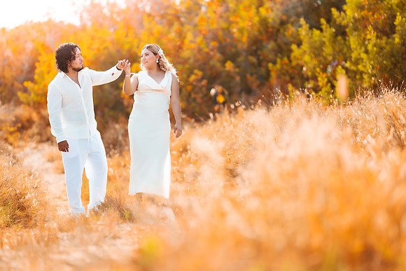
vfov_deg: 10.2
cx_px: 203
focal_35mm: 135
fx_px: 1523
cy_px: 136
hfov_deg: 15.2
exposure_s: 1/1250
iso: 100
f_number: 1.8
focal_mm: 135
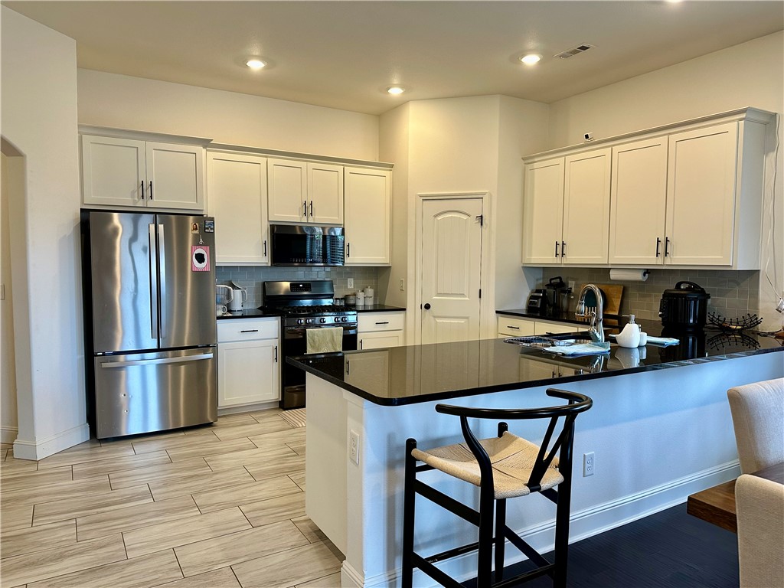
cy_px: 294
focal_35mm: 24
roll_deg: -0.8
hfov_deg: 71.6
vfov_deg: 56.8
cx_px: 392
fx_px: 544
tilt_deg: -3.4
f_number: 1.78
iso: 160
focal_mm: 6.86
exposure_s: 1/120
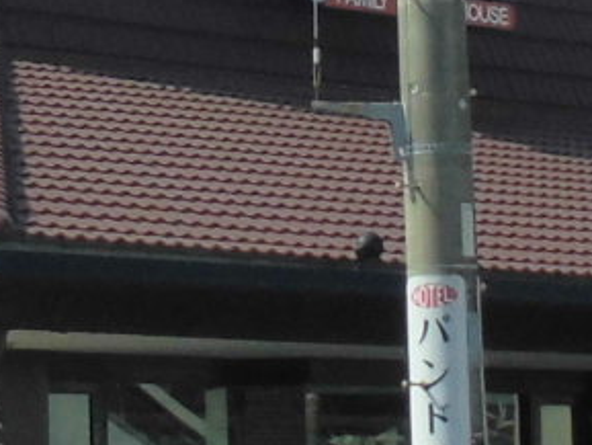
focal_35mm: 241
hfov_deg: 8.2
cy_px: -59
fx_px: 4123
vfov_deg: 6.1
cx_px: 35
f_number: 4
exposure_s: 1/640
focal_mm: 6.1
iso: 100
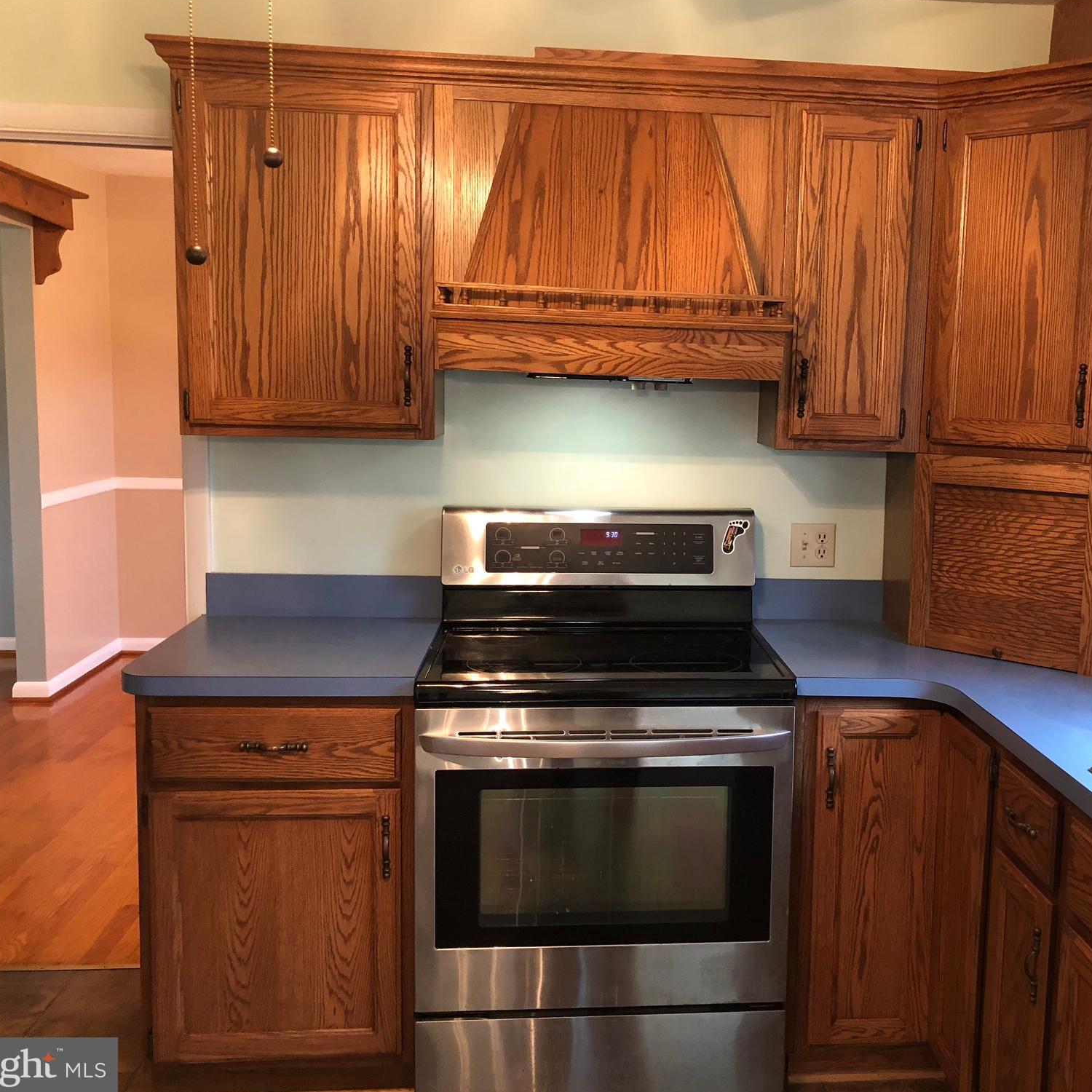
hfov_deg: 46.8
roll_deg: -2.1
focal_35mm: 35
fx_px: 1249
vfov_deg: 47.2
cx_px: 681
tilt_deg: -8.1
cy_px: 538
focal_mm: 3.99
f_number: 1.8
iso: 100
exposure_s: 1/13
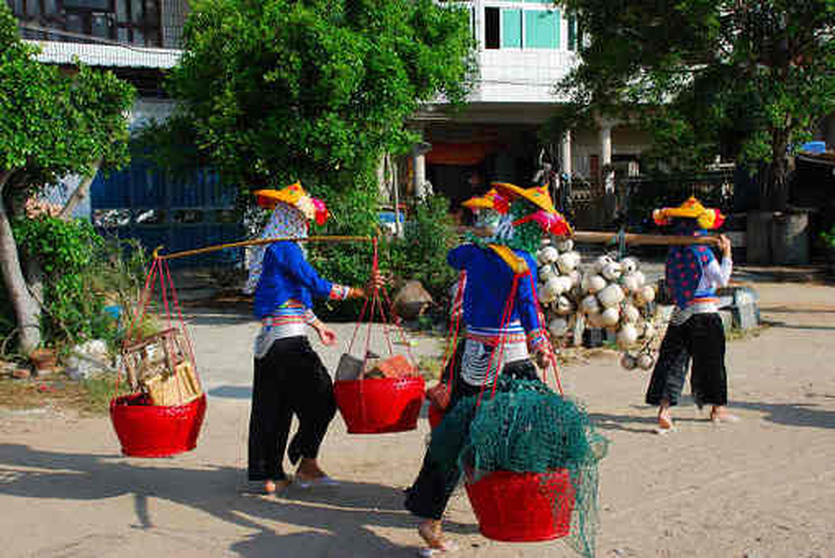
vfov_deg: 29.0
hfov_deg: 42.3
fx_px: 1079
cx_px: 418
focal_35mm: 46
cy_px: 279
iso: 100
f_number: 8
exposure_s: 1/180
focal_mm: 31
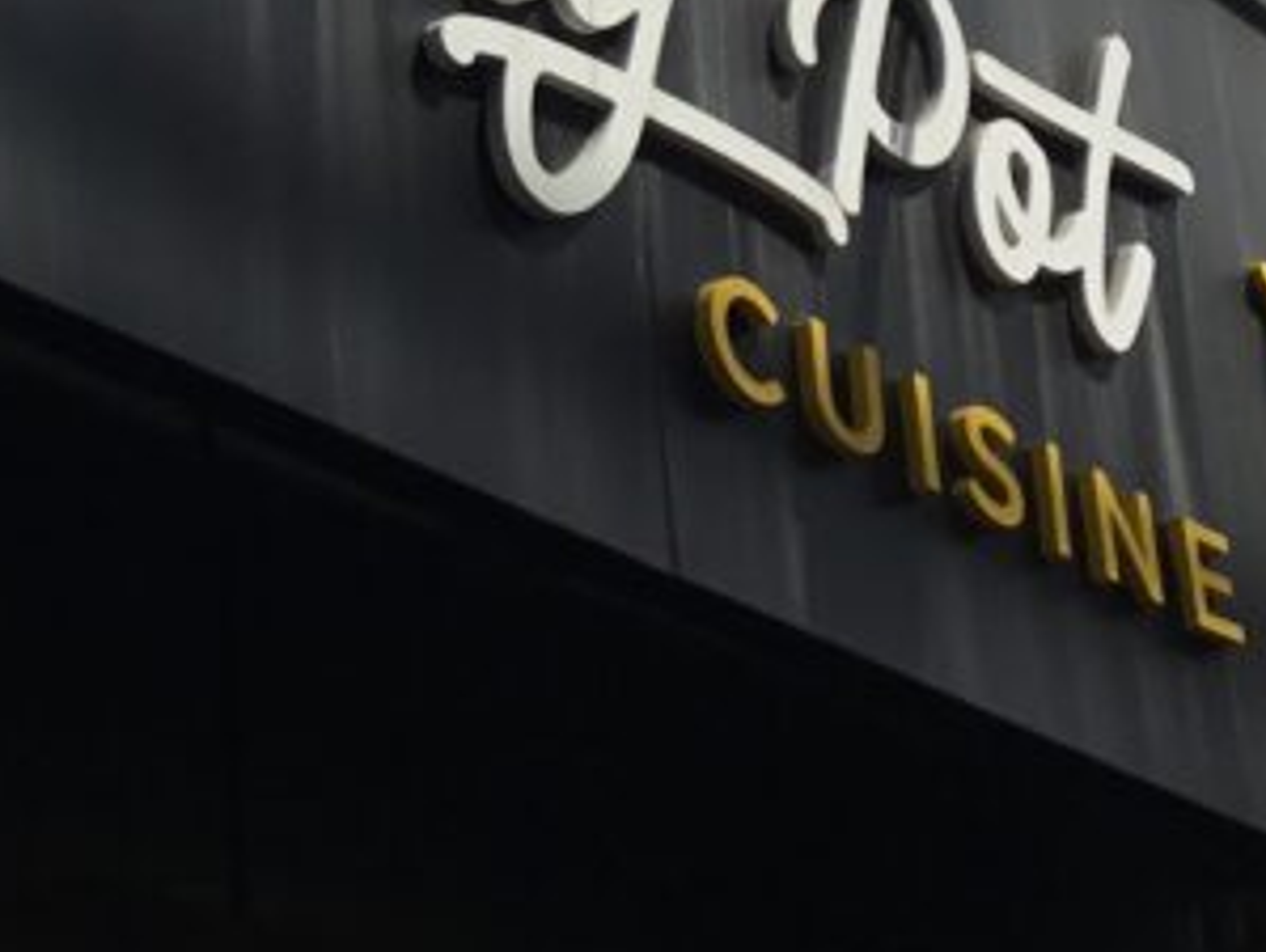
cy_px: -182
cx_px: 288
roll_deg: +5.1
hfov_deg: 18.4
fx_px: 3881
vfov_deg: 13.6
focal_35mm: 106
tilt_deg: +33.3
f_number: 2.4
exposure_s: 1/1597
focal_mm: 3.3
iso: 25
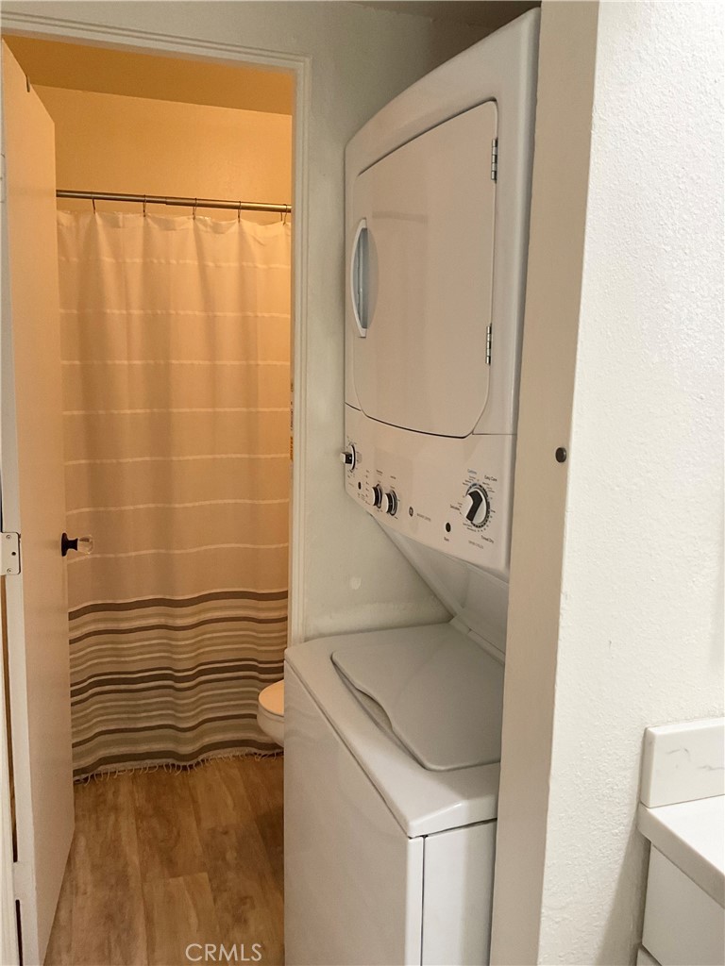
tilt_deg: -8.6
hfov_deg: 48.2
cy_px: 483
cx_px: 362
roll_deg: -2.0
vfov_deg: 61.7
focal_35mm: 29
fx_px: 810
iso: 100
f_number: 1.8
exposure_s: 1/60
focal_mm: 3
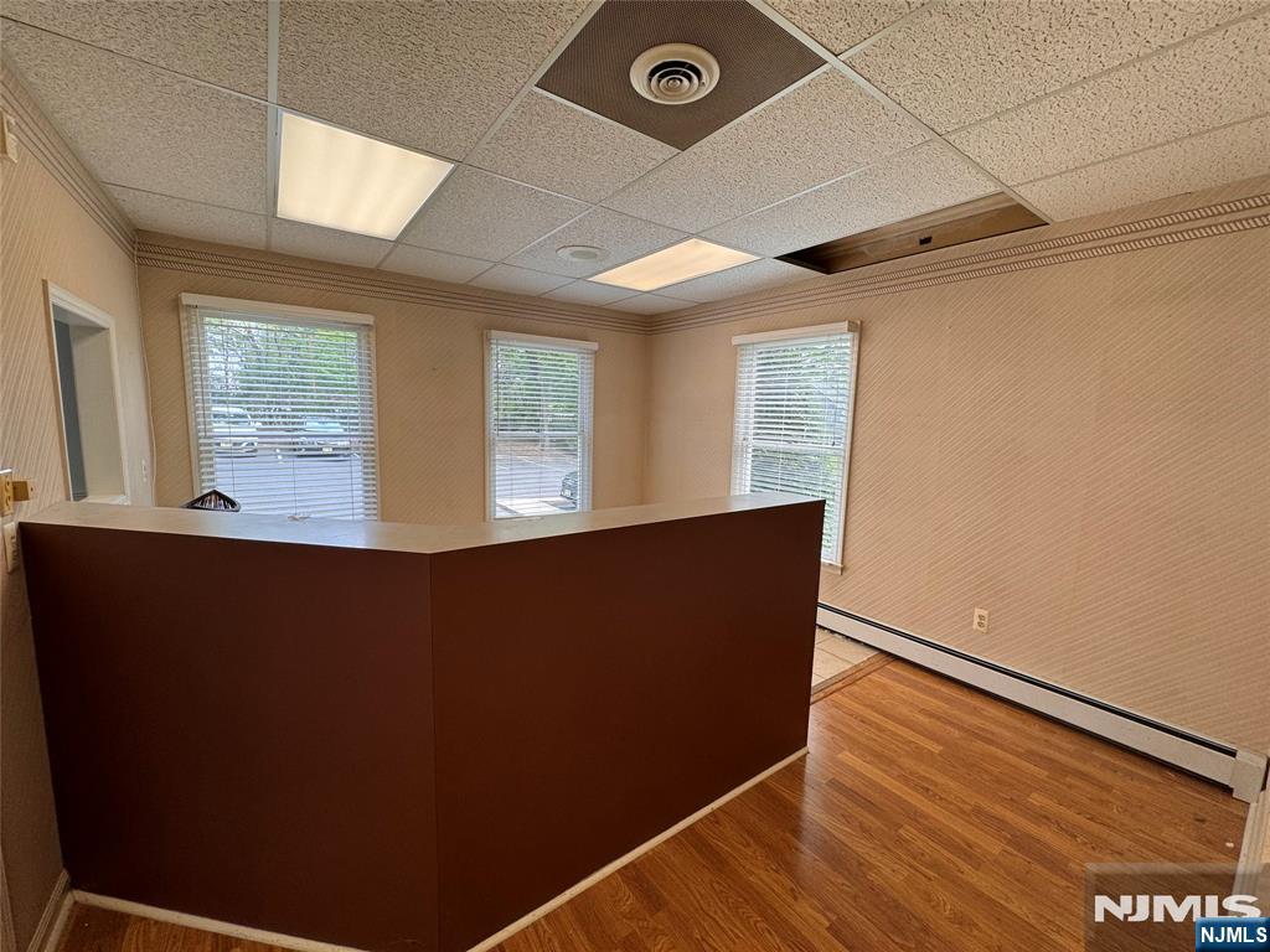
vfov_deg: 85.7
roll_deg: -1.4
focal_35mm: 14
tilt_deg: -6.6
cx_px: 635
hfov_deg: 102.1
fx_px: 514
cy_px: 476
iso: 64
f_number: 2.2
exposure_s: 1/120
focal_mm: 2.22
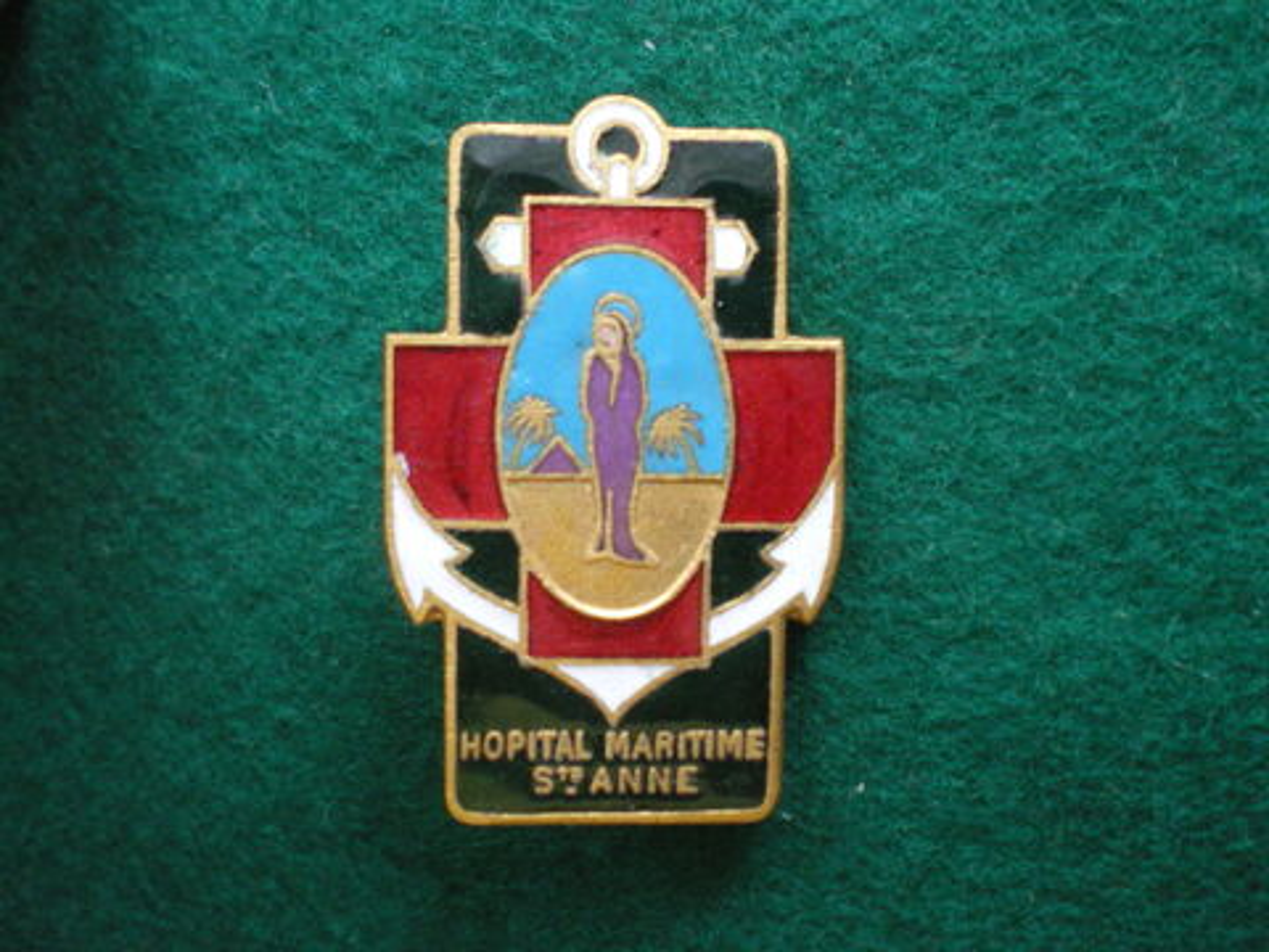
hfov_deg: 49.0
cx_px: 634
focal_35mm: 38
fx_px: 1393
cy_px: 476
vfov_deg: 37.7
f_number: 3.1
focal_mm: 6.3
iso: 400
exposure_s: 1/13
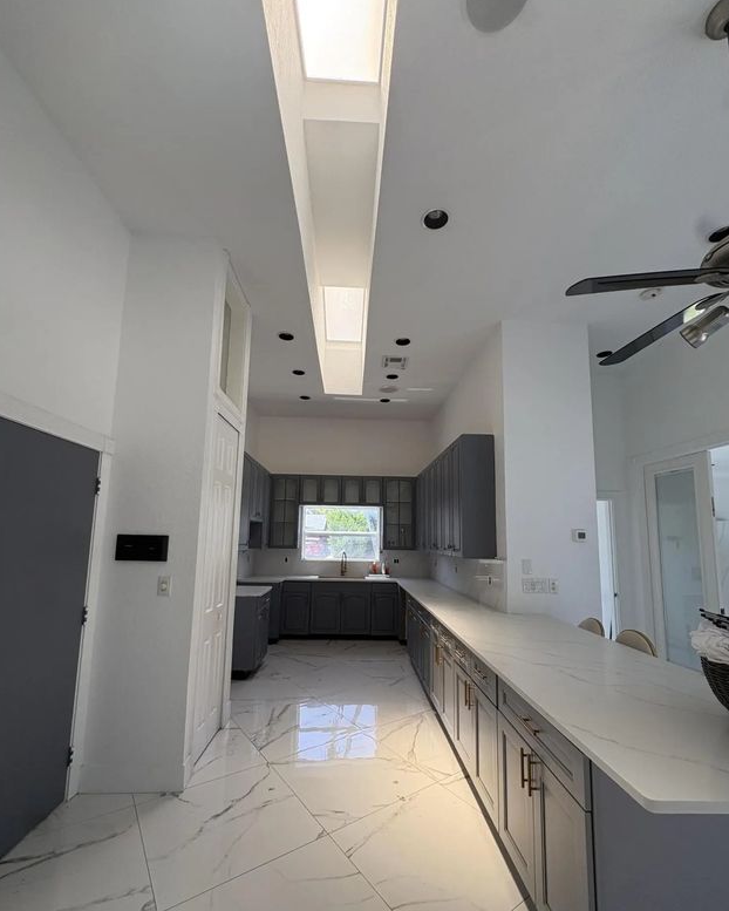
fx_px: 404
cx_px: 363
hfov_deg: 84.1
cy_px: 492
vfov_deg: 96.6
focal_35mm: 15
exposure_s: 1/162
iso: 64
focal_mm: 2.22
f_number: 2.2
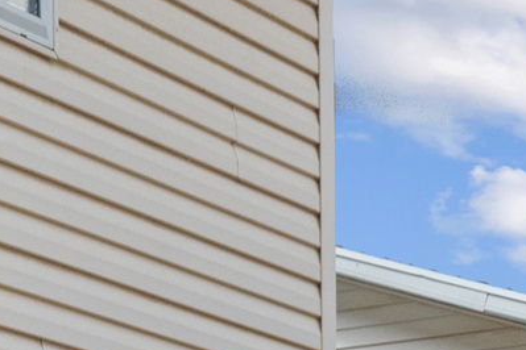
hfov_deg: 12.6
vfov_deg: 8.1
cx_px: 819
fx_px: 2250
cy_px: 889
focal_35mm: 154
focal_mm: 30
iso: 1600
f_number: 8
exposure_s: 1/1000
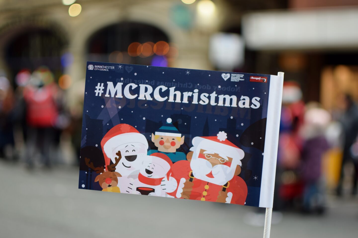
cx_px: 179
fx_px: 522
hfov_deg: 37.9
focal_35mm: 52
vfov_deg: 25.8
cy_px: 119
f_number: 1.8
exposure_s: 1/200
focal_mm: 35
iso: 100
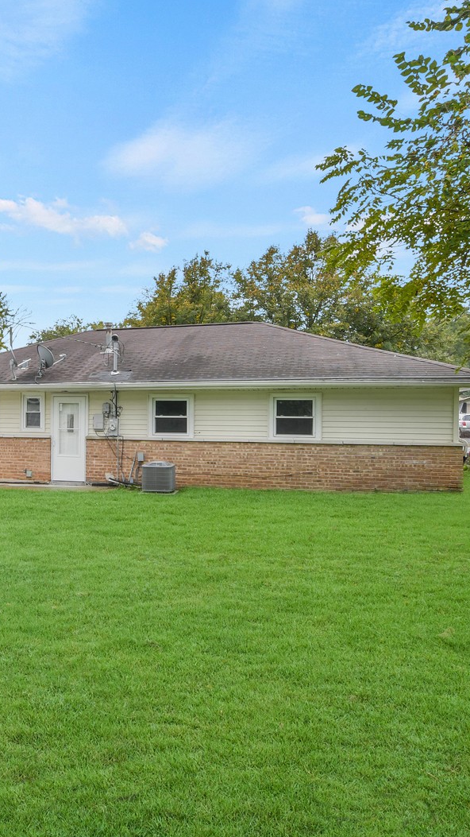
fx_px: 643
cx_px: 40
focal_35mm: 29
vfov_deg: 66.1
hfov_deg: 37.3
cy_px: 415
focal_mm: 12
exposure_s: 1/160
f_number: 8
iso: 200
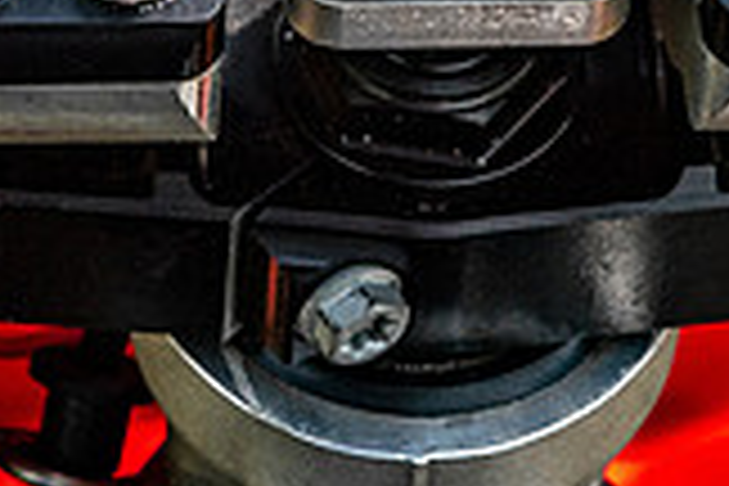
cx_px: 503
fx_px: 6864
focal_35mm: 339
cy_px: -133
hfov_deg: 6.1
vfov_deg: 4.0
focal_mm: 70
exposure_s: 1/1250
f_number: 8
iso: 200
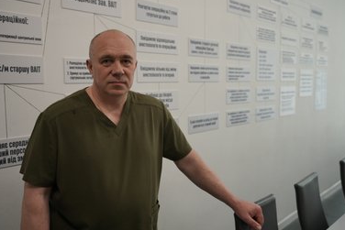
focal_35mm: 34
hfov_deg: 55.8
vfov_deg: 38.9
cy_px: 118
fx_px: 326
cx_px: 173
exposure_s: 1/125
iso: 320
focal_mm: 32
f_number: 2.8
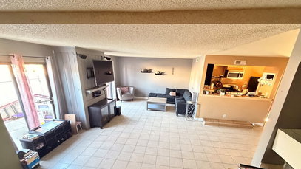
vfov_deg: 65.7
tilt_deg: -18.8
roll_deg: -2.4
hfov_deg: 99.4
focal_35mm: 16
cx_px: 152
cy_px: 109
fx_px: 128
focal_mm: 2.22
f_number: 2.2
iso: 1250
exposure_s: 1/54
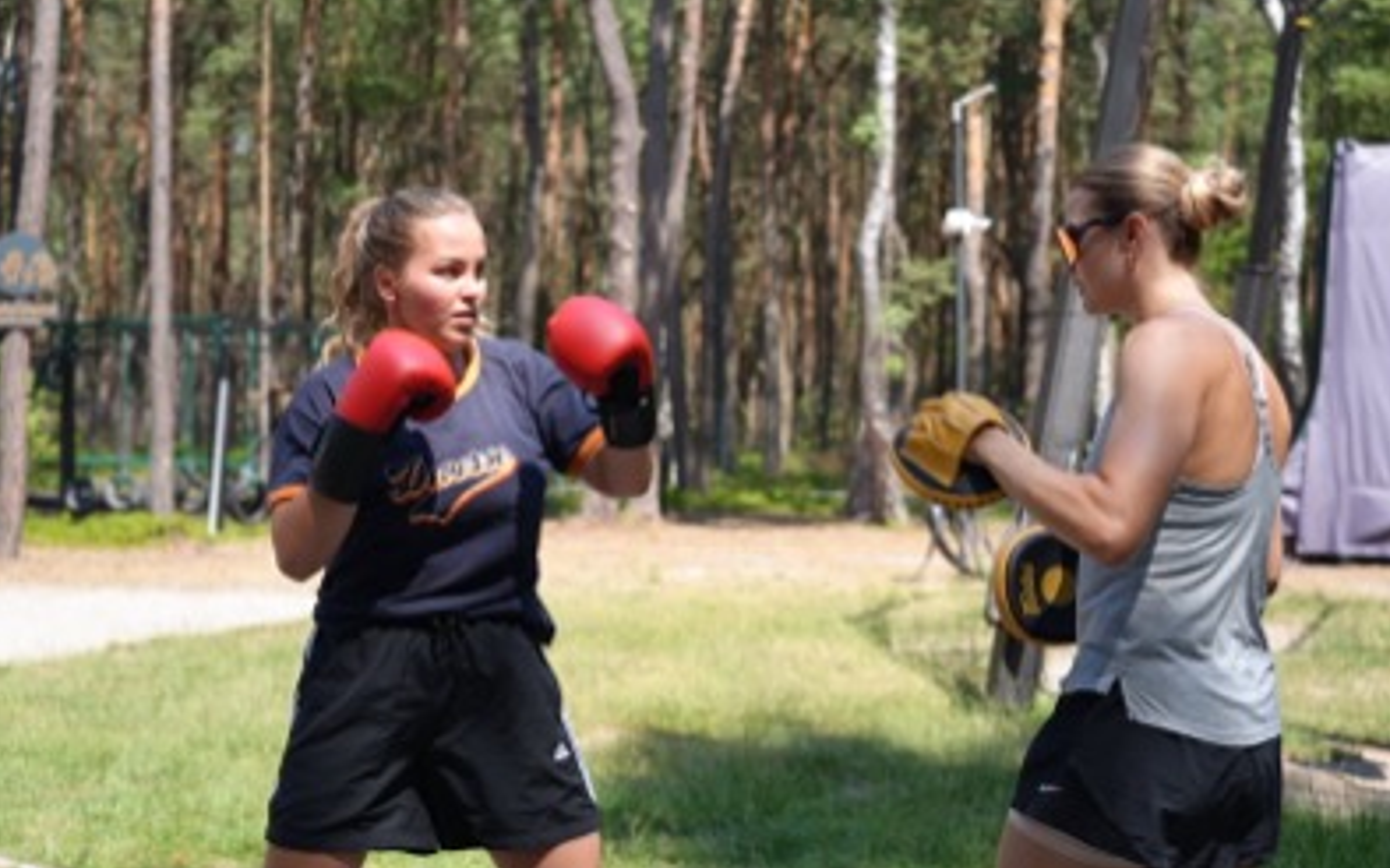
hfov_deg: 34.0
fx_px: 2272
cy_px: 404
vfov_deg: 21.6
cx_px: 688
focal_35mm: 60
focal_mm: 58
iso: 100
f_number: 4.5
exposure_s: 1/250
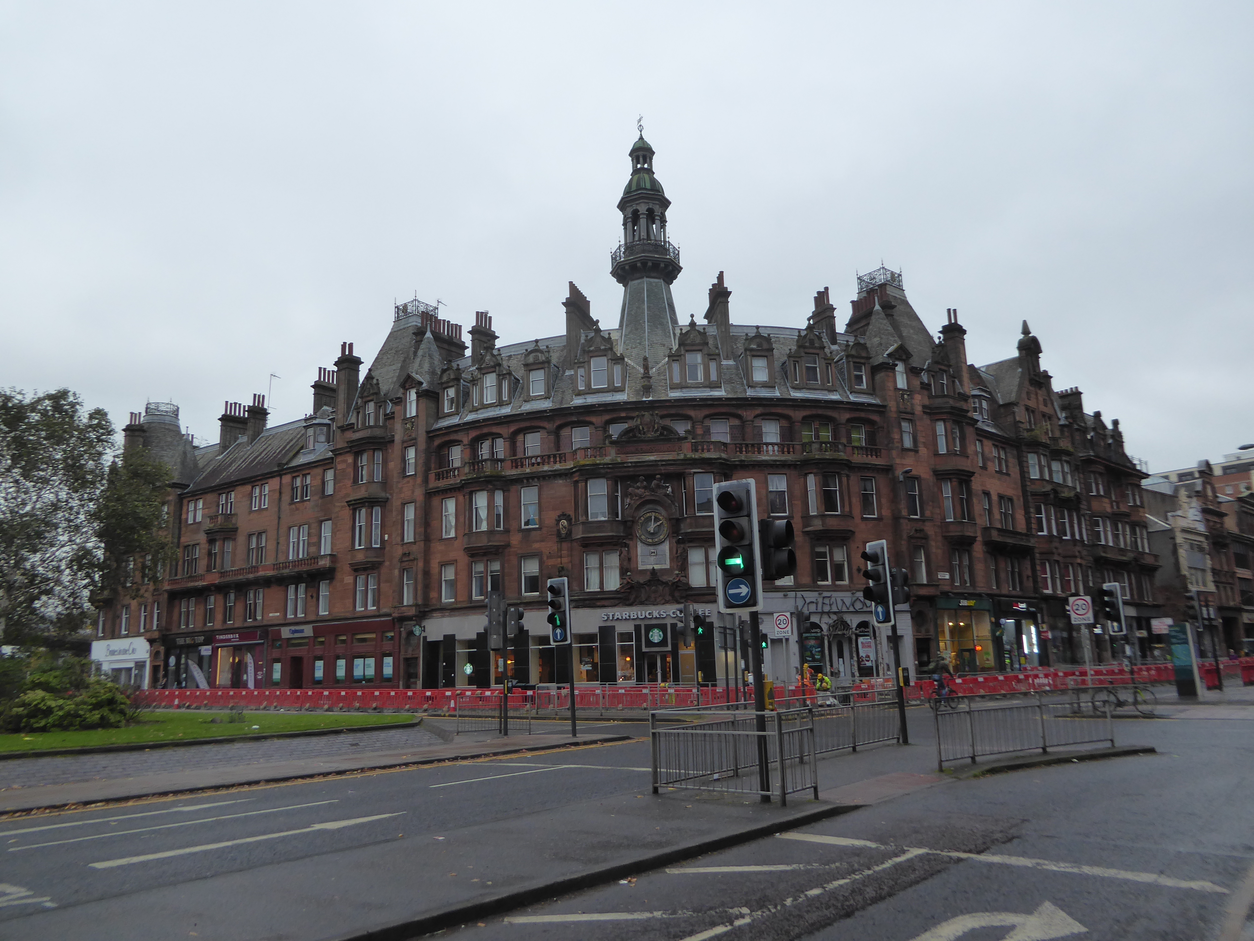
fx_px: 978
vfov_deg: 51.4
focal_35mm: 27
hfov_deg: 65.3
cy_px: 470
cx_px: 627
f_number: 3.4
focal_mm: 4.7
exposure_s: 1/60
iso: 125
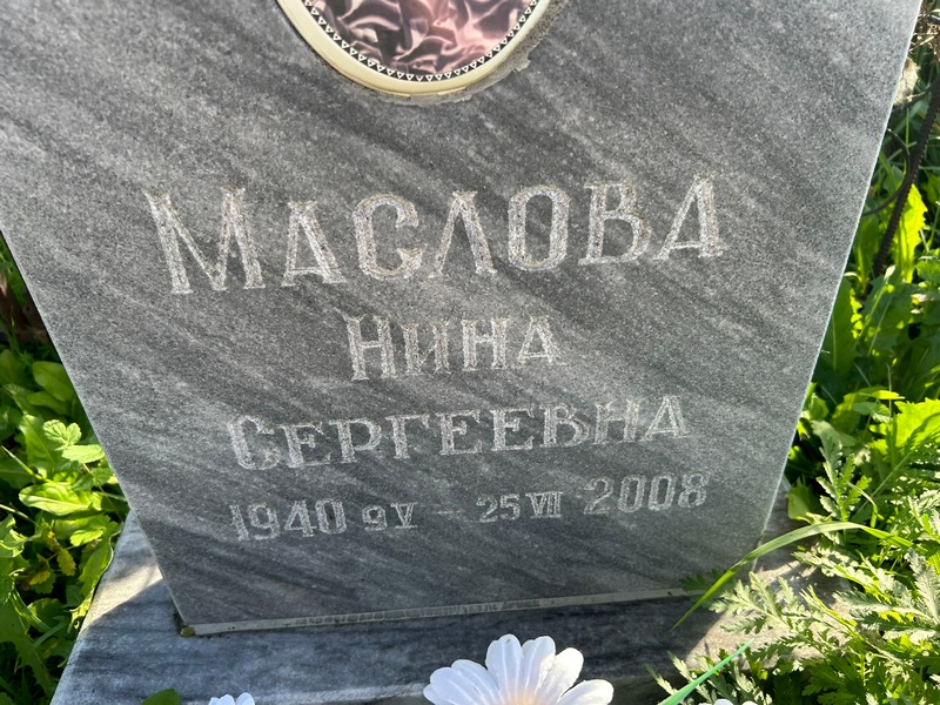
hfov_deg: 67.3
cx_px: 470
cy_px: 352
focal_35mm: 26
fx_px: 706
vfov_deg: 53.1
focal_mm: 5.7
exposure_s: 1/628
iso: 50
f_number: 1.5
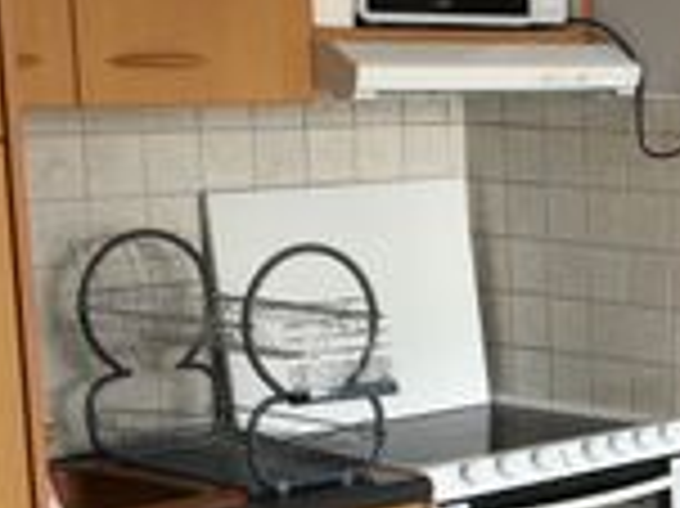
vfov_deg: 12.8
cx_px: 1094
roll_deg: +0.0
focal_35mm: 115
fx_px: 2257
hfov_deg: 15.5
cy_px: 454
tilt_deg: -11.1
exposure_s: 1/100
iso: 32
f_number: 2.2
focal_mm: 4.15
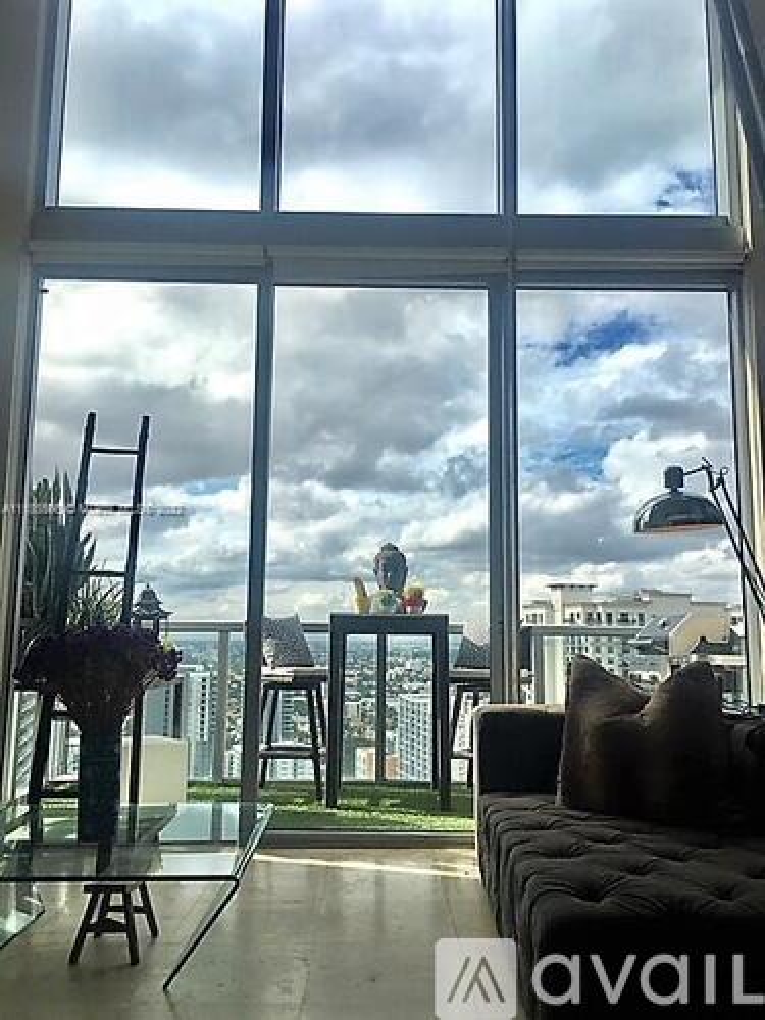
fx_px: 855
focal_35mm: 29
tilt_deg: +9.3
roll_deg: -1.8
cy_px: 510
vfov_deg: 61.7
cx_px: 382
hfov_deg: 48.2
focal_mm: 4.15
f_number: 2.2
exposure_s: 1/712
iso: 25
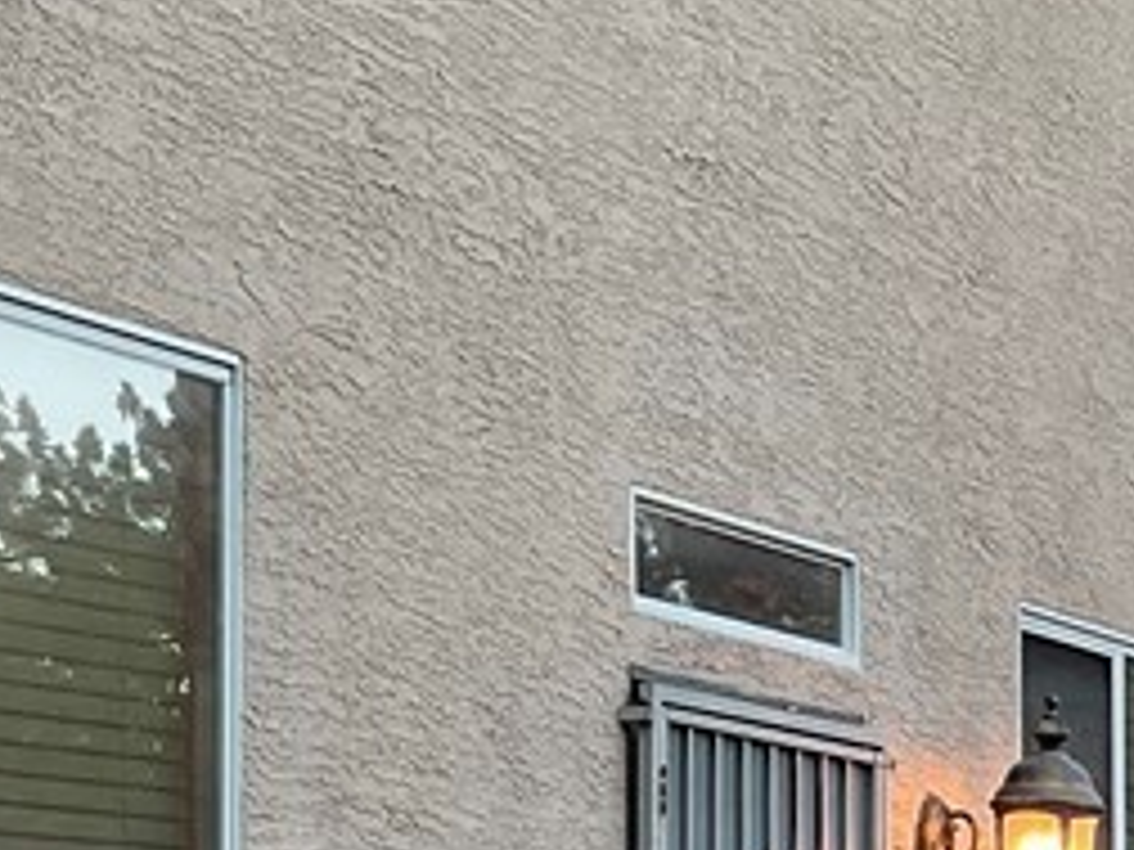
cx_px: 1462
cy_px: 980
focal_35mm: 118
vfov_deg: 12.3
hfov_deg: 15.9
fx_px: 3866
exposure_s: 1/120
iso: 32
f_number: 1.8
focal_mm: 3
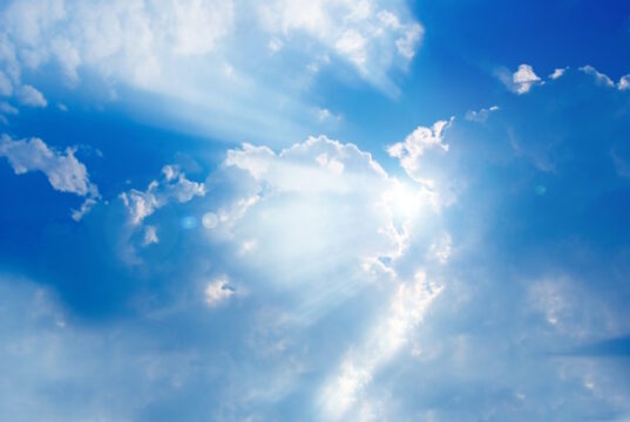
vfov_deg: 48.1
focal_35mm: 27
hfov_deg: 67.3
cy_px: 211
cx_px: 315
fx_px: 473
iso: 200
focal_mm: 18
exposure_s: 1/640
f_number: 10
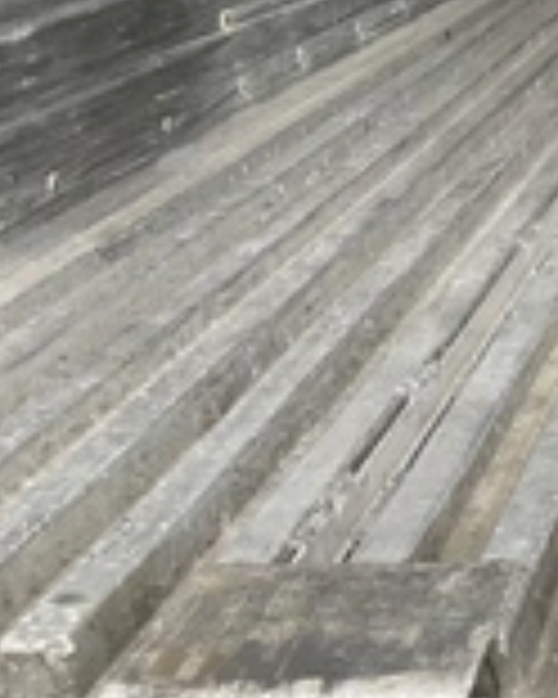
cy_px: 153
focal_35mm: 73
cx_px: 886
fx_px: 1507
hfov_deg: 18.2
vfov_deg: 25.7
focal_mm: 3
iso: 50
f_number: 1.8
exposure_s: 1/122
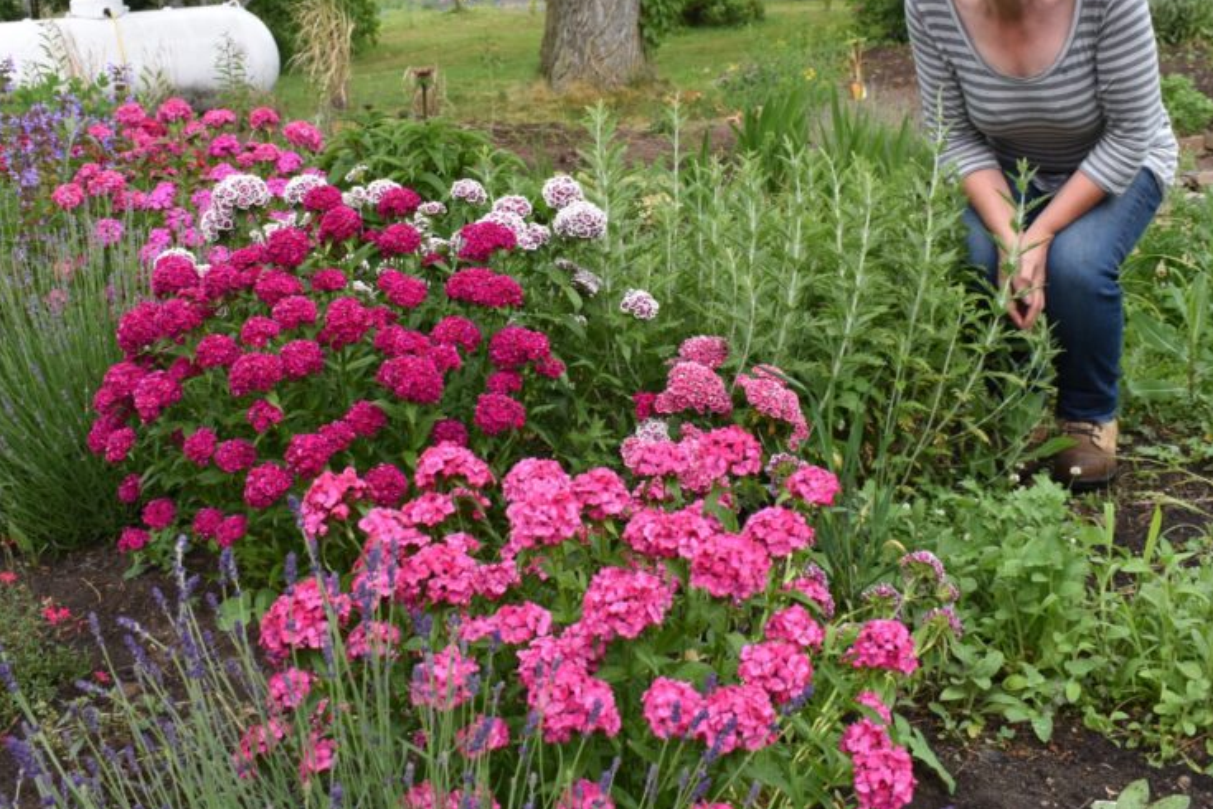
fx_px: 1550
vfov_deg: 29.0
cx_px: 579
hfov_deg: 42.7
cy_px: 258
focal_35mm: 46
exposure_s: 1/200
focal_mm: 22
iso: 400
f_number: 7.1
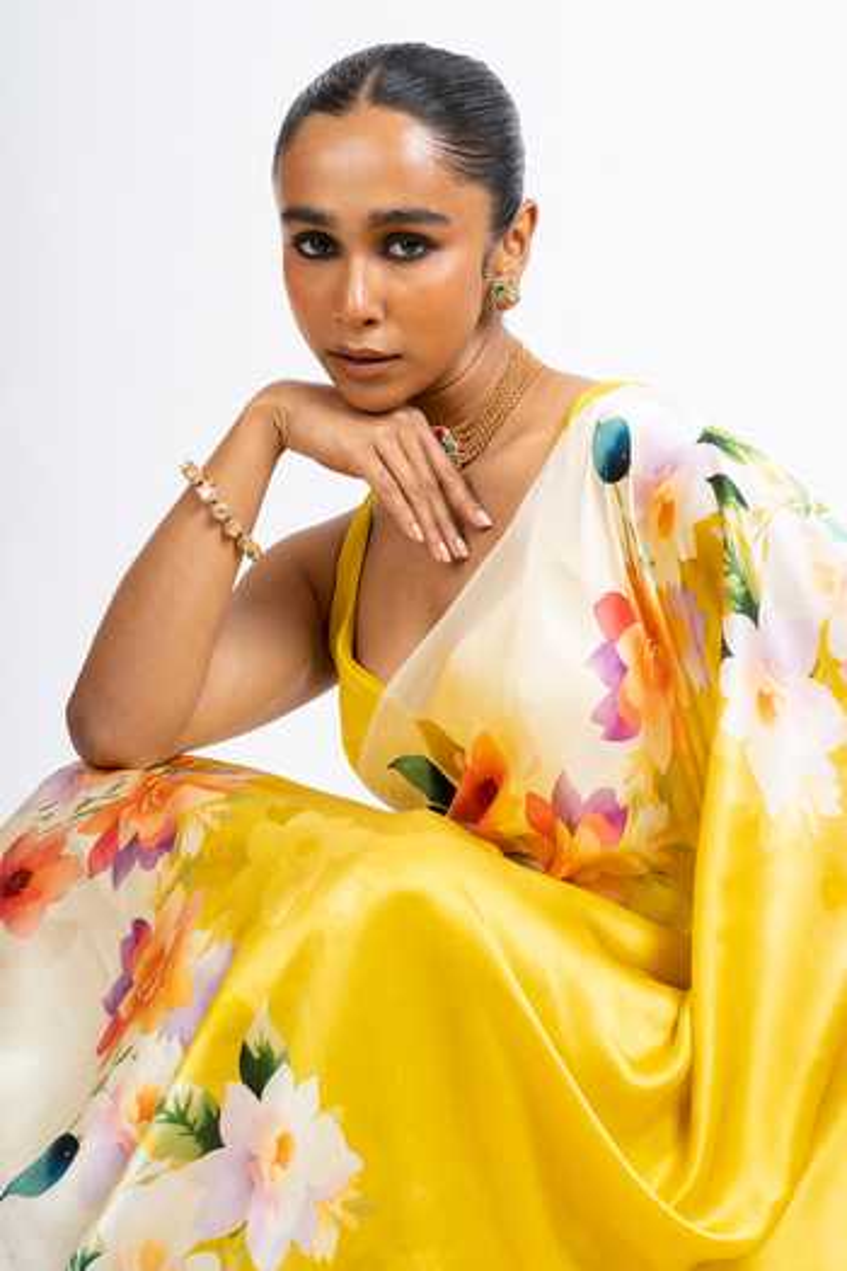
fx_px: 3000
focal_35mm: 85
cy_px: 636
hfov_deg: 16.1
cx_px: 424
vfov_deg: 23.9
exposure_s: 1/160
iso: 200
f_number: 13
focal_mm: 85
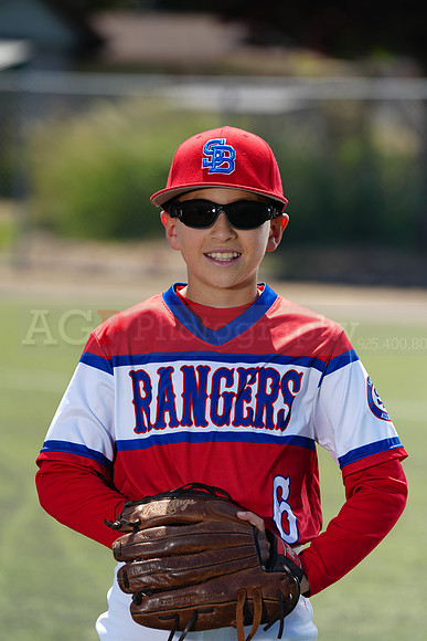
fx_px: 3556
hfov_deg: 6.9
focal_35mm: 200
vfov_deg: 10.3
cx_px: 214
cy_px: 320
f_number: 5
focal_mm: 200
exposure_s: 1/250
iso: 50
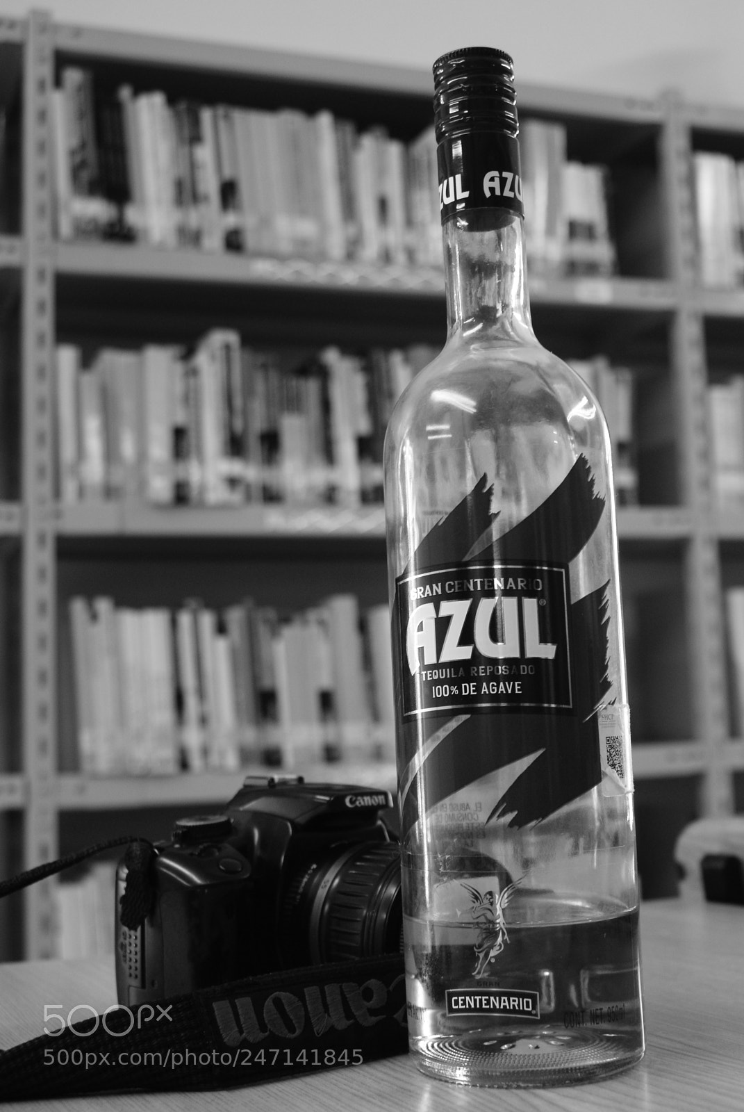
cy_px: 556
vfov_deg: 43.6
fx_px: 1391
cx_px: 372
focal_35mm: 45
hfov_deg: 29.9
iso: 400
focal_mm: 30
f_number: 5
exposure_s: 1/15
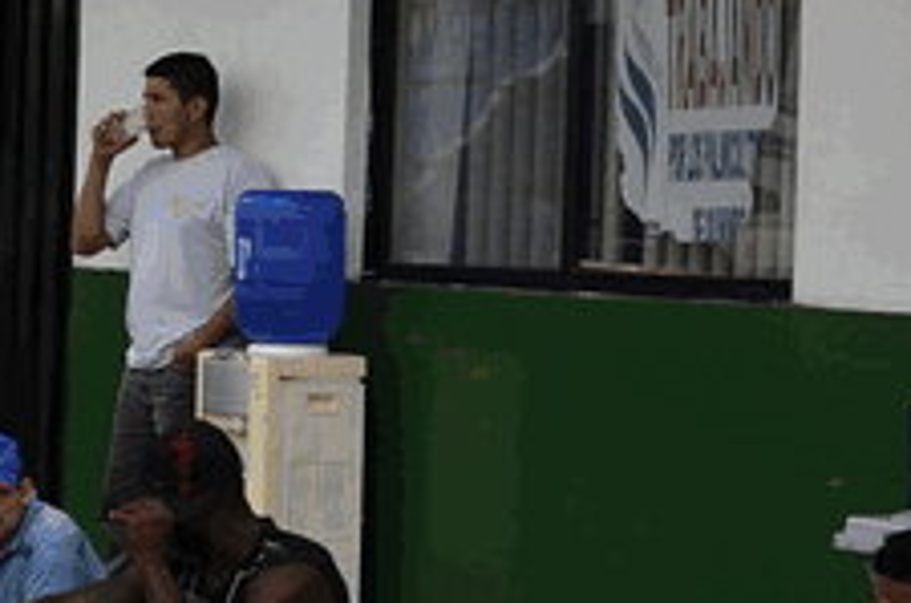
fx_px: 2727
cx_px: -850
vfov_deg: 12.6
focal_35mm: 108
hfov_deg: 15.5
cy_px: 194
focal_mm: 18
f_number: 8
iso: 320
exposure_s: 1/250
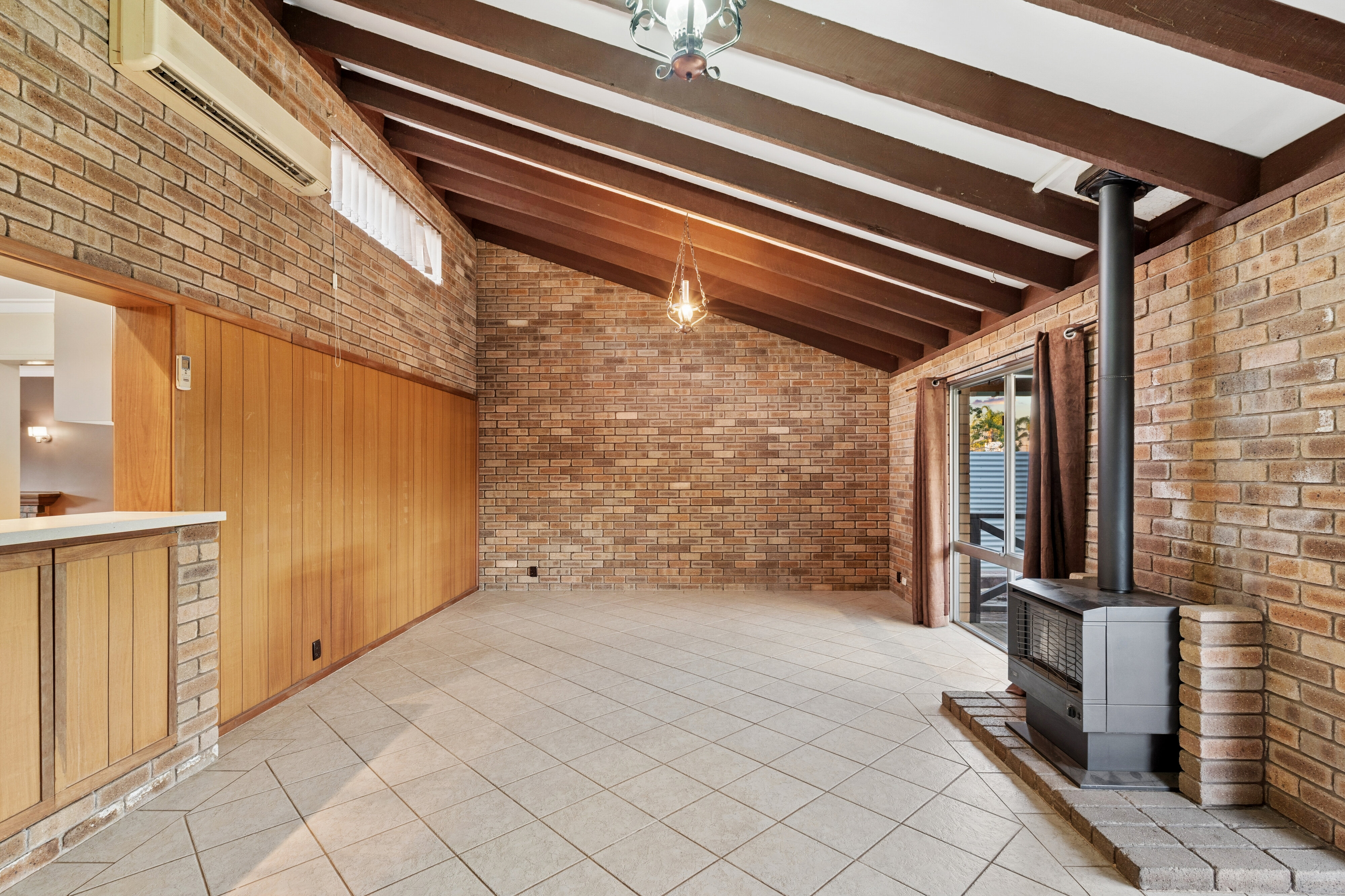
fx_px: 598
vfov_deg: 73.7
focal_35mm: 16
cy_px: 448
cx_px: 672
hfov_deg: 96.7
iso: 800
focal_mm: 16
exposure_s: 1/10
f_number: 8
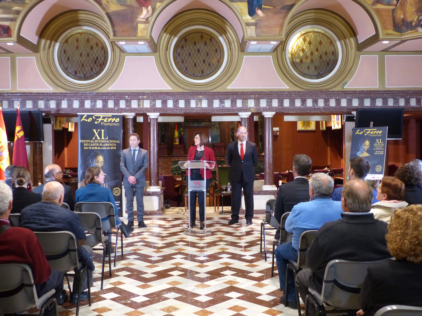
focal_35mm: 39
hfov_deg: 47.9
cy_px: 158
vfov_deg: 36.8
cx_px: 211
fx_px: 475
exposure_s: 1/13
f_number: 2.8
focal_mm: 7
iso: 400
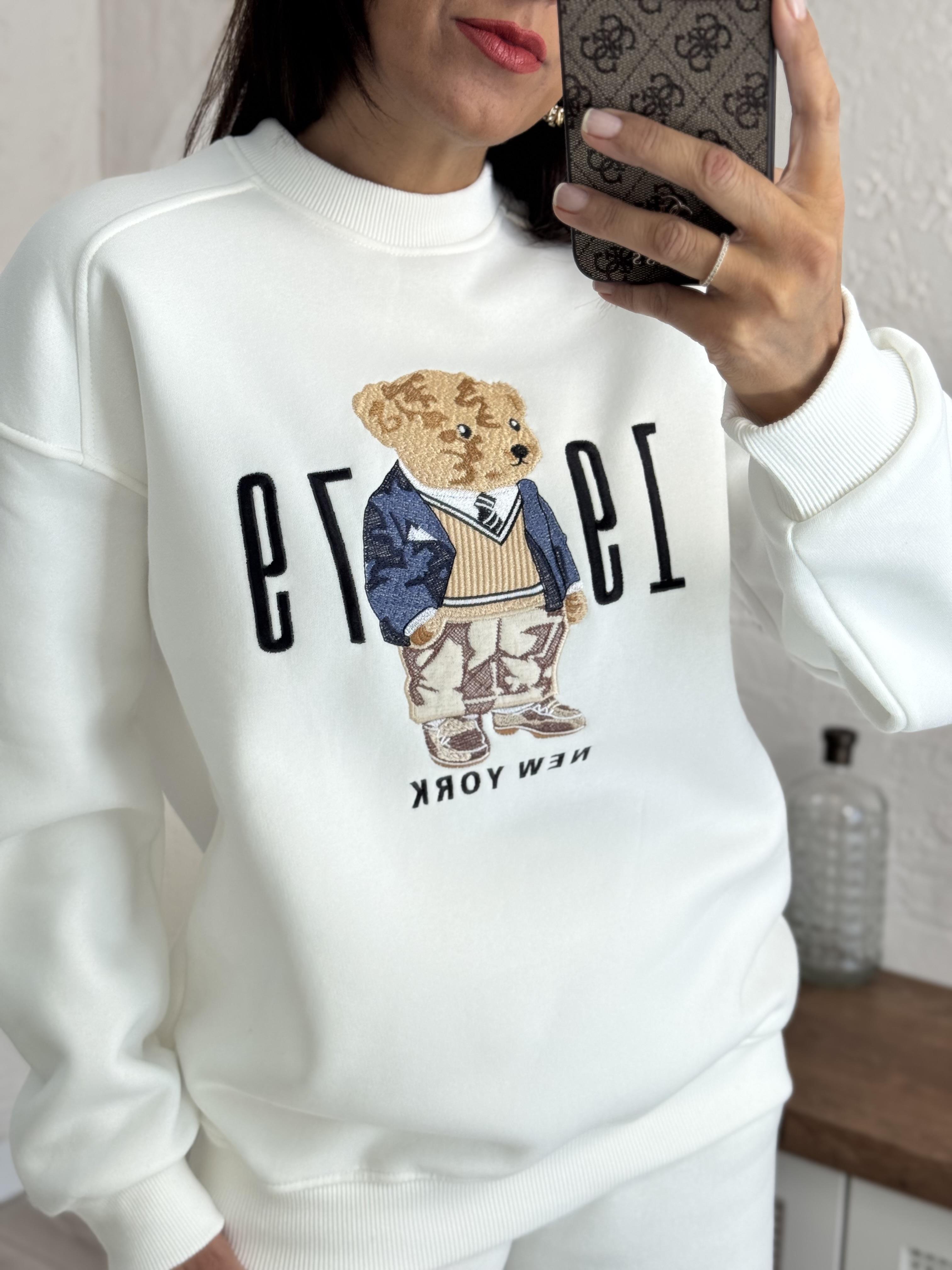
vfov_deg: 39.7
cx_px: 476
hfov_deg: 30.3
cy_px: 635
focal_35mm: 48
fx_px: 1760
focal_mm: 6.76
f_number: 1.78
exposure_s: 1/354
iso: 64
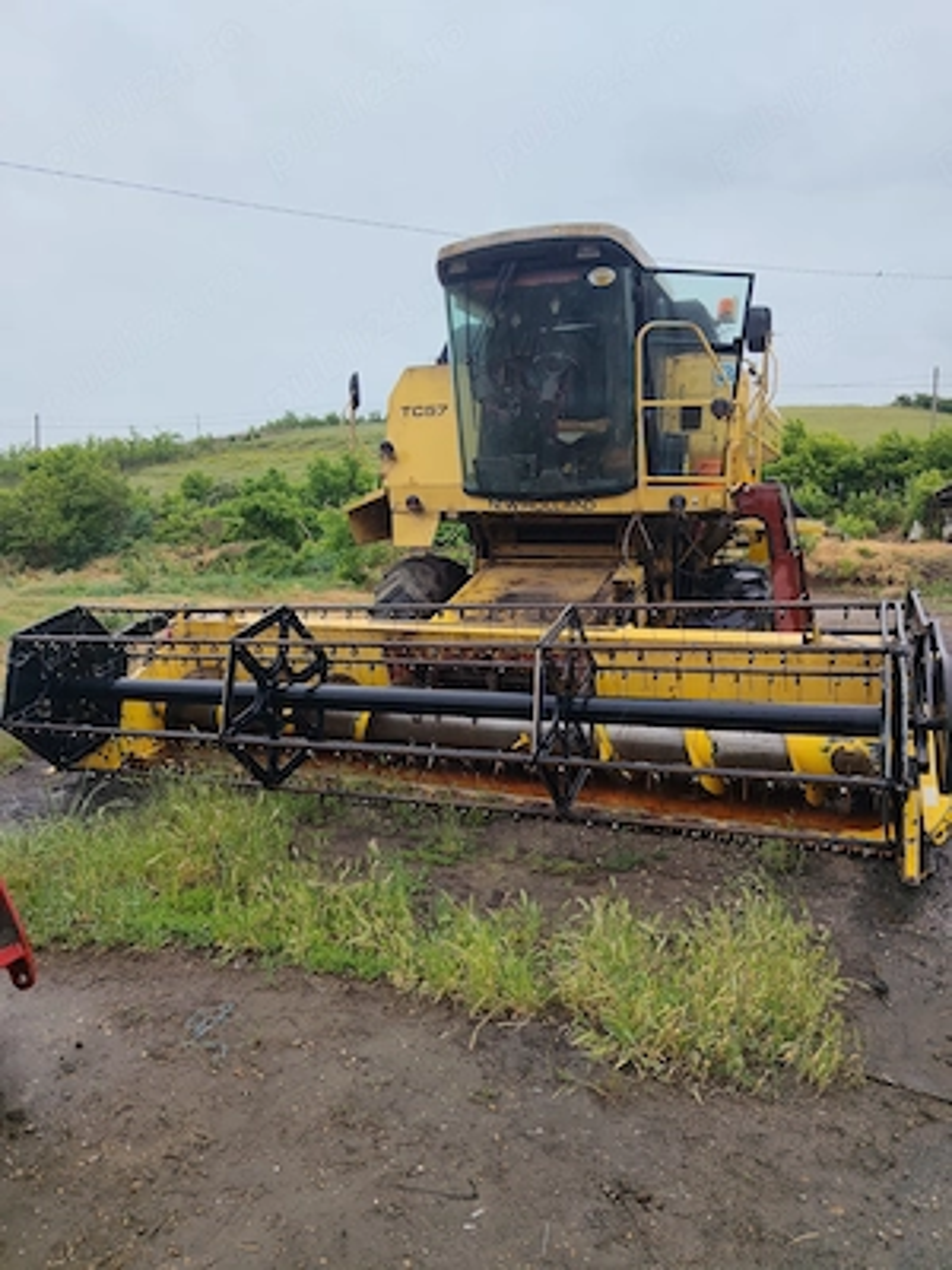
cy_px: 635
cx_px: 476
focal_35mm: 24
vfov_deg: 71.6
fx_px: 880
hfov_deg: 56.8
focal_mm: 5.24
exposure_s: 1/423
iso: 52
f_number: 1.7
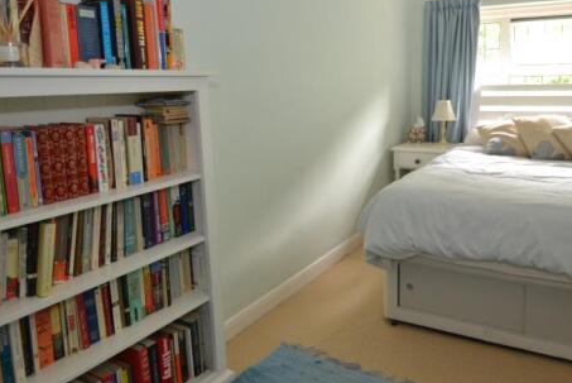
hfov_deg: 68.5
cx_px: 350
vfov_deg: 49.0
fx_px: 414
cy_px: 136
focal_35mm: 26
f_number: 3.8
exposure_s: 1/60
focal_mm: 12
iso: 800
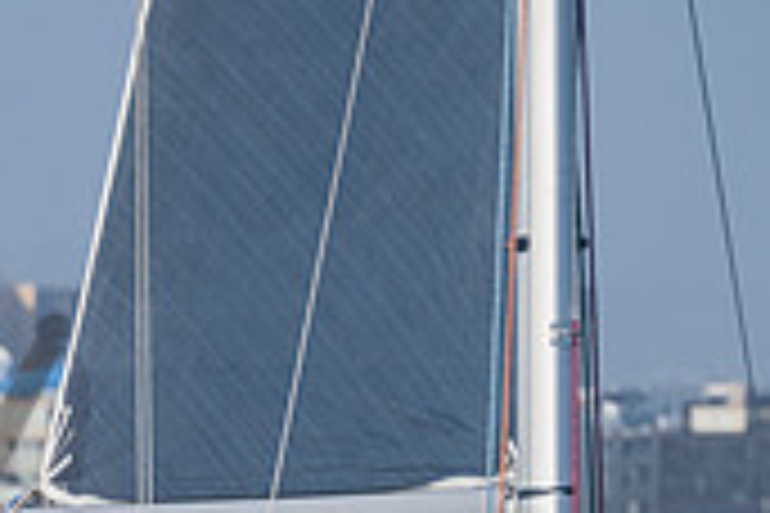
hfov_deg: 2.6
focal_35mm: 786
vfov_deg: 1.7
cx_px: -202
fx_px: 16810
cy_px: 826
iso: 200
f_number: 6.3
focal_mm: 185
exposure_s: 1/500
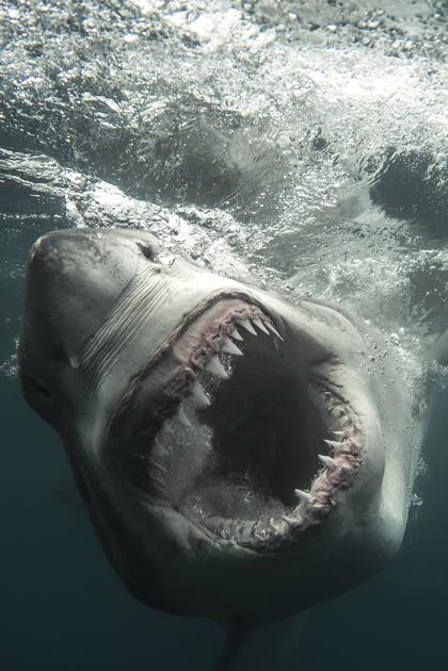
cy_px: 336
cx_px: 224
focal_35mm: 35
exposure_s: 1/2500
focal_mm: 35
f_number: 4
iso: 800
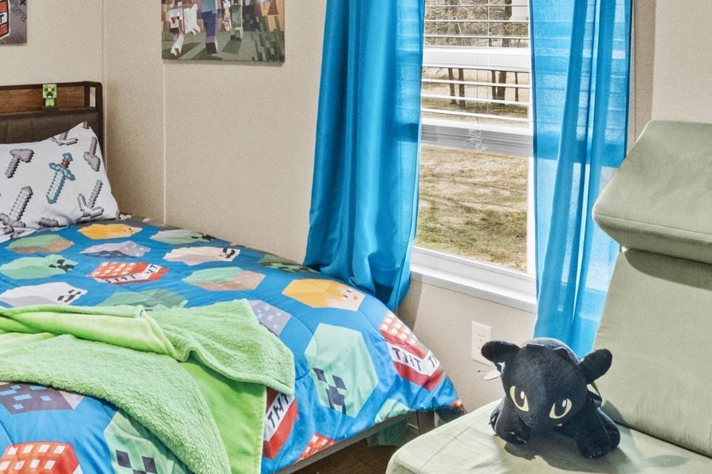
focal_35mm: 42
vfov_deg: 29.8
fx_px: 830
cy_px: 3
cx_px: 305
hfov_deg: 46.3
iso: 800
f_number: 9
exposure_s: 1.3
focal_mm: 10
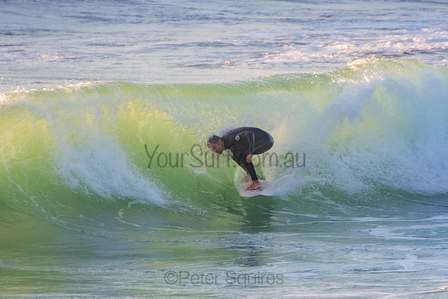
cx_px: 224
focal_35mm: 621
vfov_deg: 2.2
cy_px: 150
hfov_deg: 3.3
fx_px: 7734
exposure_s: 1/1250
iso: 720
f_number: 5.6
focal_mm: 400
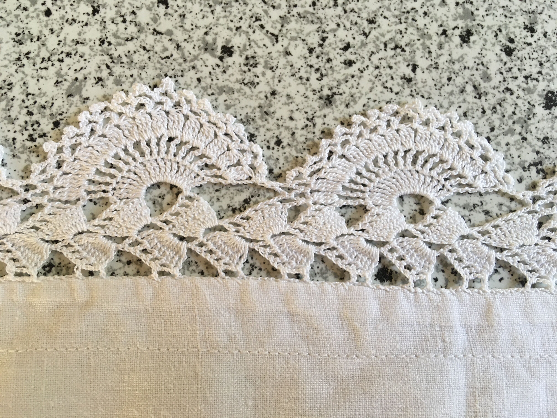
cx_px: 278
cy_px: 209
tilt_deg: -82.5
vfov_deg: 48.2
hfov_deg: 61.7
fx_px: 467
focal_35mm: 29
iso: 64
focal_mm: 4.15
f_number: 2.2
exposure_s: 1/33
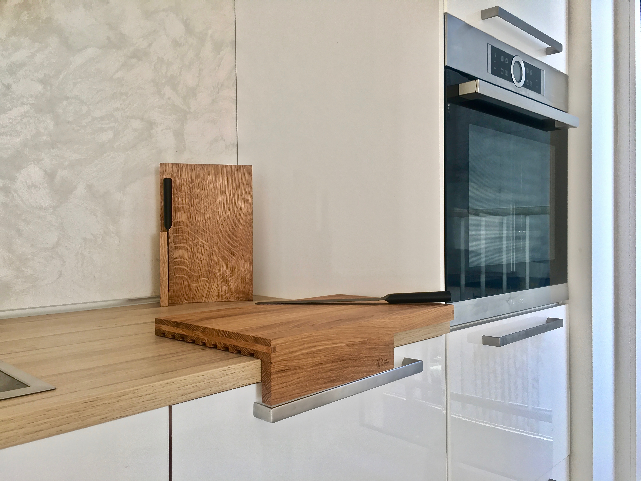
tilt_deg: +0.4
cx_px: 320
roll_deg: +1.6
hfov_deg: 61.7
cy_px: 240
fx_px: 537
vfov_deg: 48.2
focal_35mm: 29
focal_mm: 4.15
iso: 25
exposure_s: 1/50
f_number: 2.2
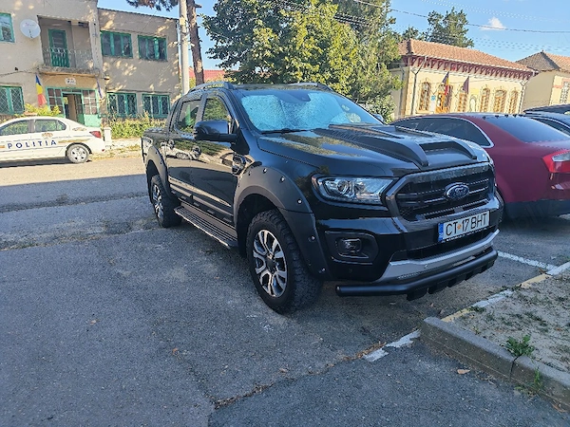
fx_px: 379
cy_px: 214
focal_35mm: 23
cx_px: 285
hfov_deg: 73.9
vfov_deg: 58.9
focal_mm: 5.4
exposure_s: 1/1000
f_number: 1.6
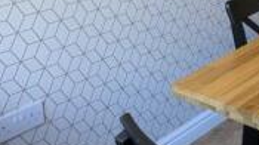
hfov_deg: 26.8
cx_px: 379
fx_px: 398
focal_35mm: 58
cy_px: -92
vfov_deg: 17.7
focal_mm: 2.35
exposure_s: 1/23.8
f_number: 2.2
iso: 80
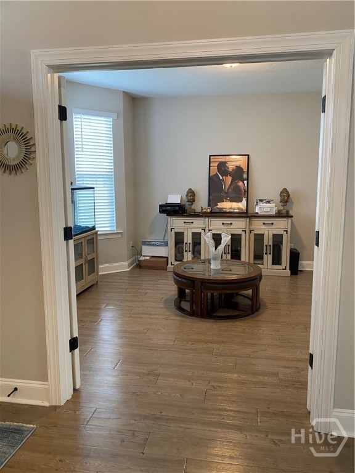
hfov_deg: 53.1
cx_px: 178
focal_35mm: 26
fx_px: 356
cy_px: 236
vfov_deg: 67.3
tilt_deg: -7.0
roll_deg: -0.3
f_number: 1.8
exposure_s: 1/60
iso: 125
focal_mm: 4.25
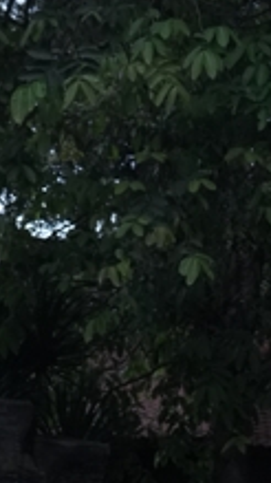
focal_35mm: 163
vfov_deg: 12.8
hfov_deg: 7.4
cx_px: 293
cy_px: 627
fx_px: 2085
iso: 4000
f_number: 2.8
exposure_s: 1/250
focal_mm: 35
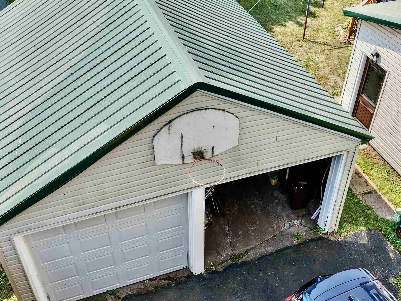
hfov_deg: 49.0
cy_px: 116
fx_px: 440
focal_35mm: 38
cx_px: 211
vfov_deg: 37.5
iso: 220
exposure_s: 1/5000
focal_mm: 8.67
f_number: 1.8
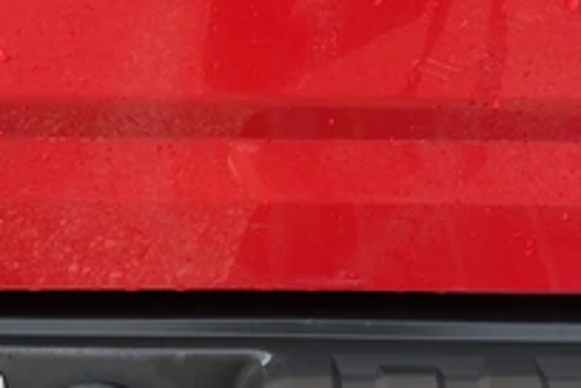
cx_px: 285
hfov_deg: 33.9
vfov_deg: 22.2
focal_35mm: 59
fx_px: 952
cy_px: 6
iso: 25
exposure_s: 1/242
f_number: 1.8
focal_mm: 3
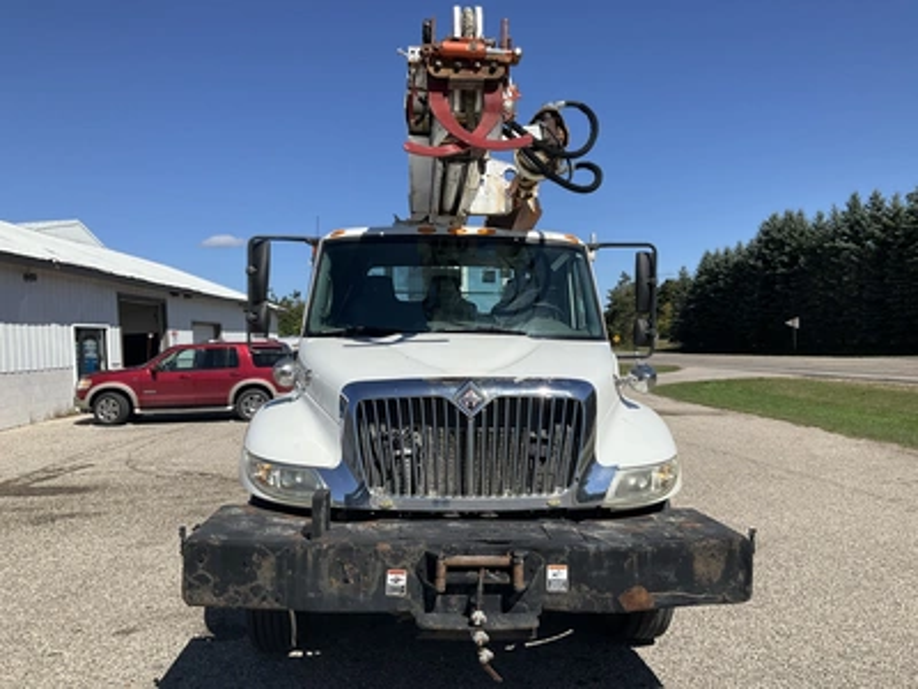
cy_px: 344
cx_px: 459
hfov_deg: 61.7
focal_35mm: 29
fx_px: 769
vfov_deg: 48.2
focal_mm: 3
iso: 25
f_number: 1.8
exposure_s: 1/2538
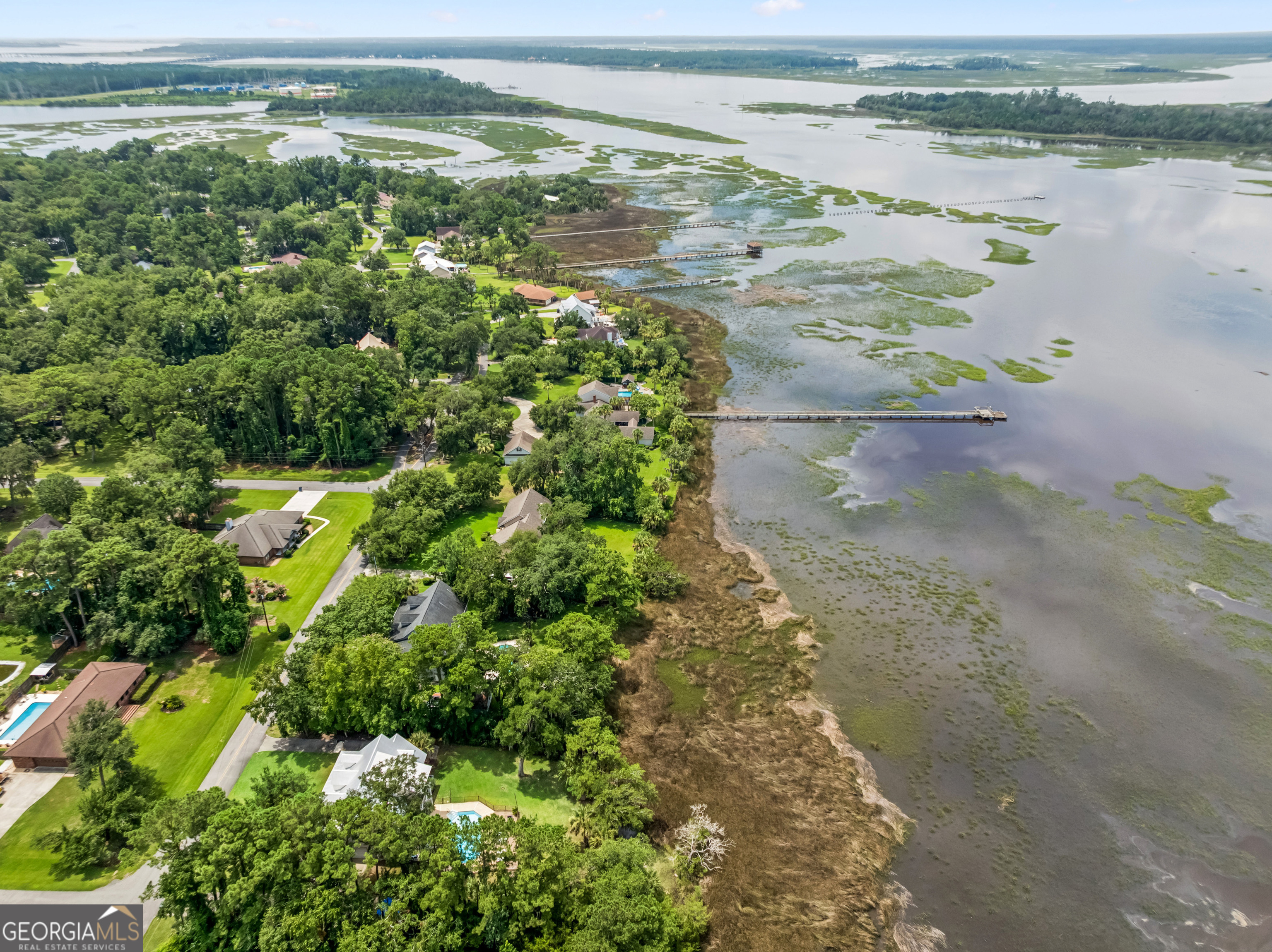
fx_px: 881
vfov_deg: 56.8
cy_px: 476
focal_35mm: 24
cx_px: 636
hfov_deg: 71.6
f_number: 2.8
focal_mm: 12.29
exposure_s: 1/320
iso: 120
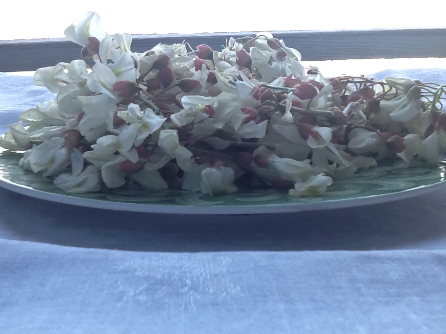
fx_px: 567
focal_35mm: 44
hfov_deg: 42.9
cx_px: 223
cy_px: 167
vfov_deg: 32.9
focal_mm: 2.03
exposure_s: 1/146
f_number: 2.4
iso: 40
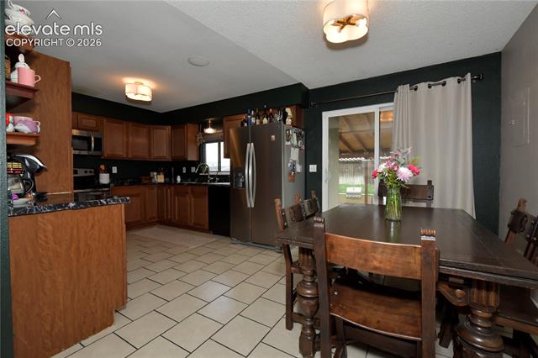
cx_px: 269
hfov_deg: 96.8
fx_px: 239
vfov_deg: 73.7
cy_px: 179
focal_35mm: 16
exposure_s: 1/160
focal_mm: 16
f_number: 10
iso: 1250
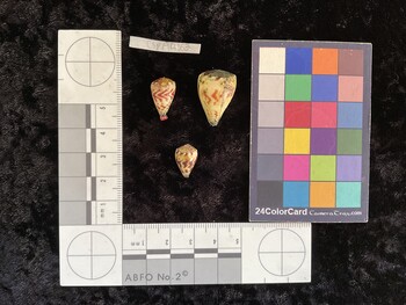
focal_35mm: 29
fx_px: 340
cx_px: 203
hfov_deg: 61.6
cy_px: 152
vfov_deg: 48.3
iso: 100
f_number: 1.8
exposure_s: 1/60
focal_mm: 3
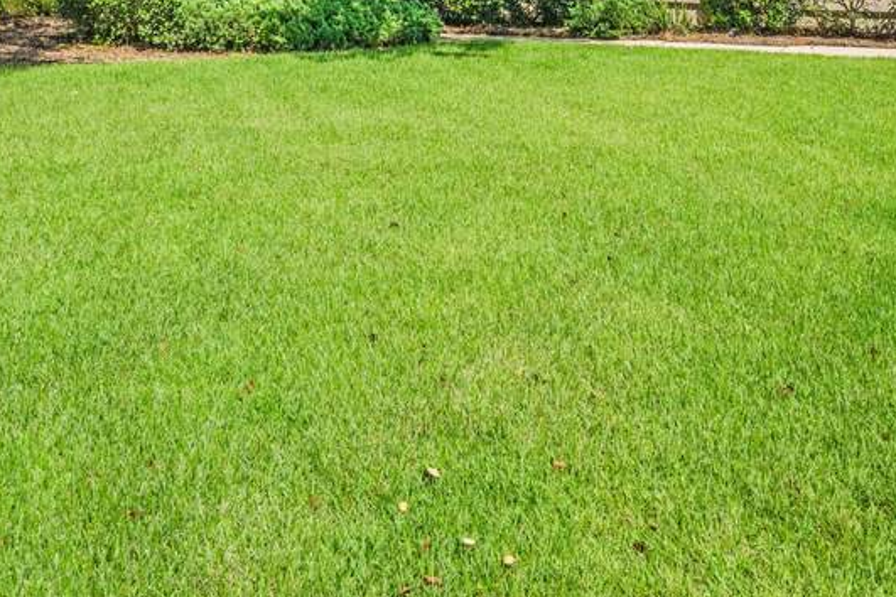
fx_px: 1020
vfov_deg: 29.1
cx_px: 525
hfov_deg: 47.2
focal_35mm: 41
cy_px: -80
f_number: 11
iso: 400
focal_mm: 17
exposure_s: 1/800
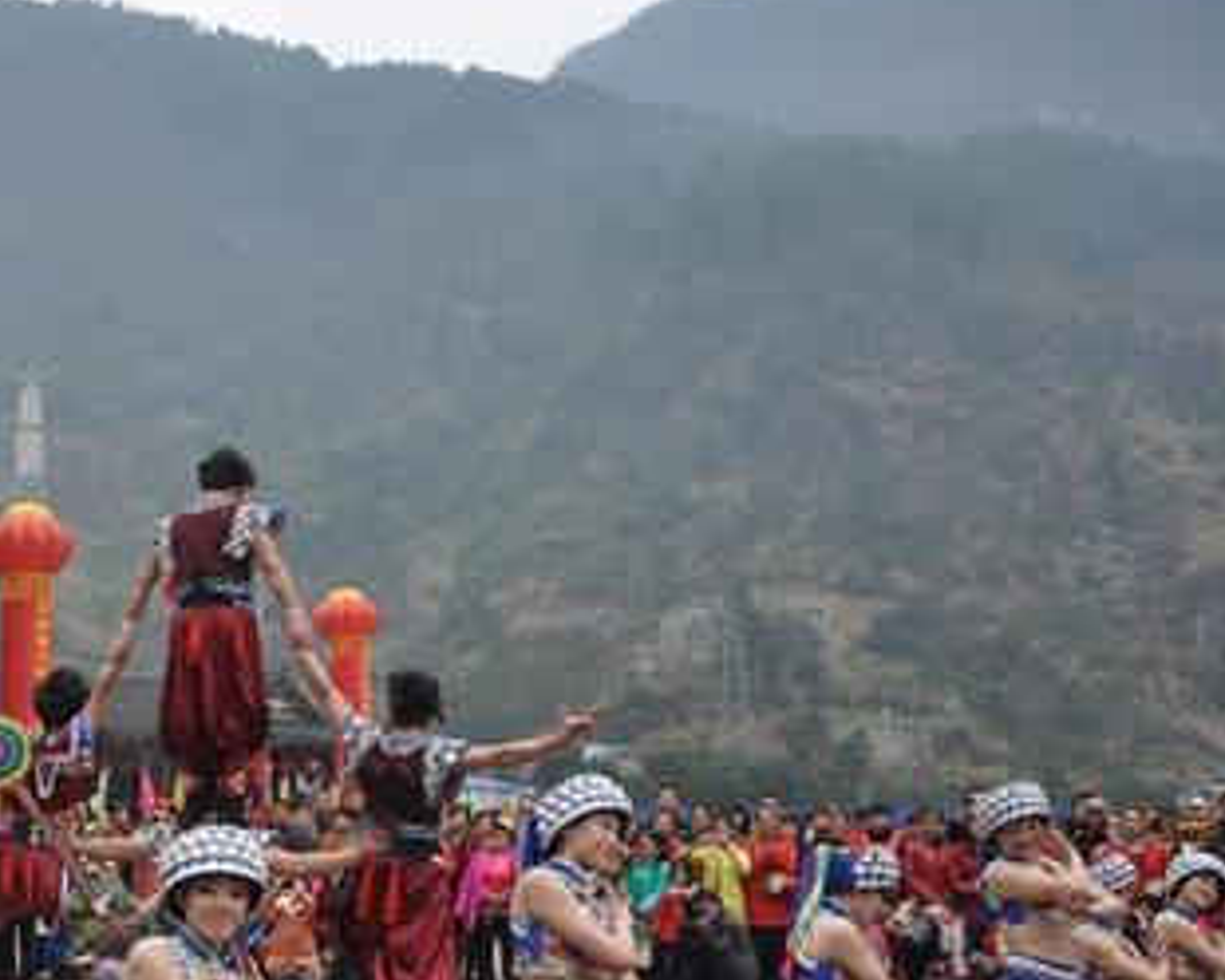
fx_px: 1777
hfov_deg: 35.6
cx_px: 107
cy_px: 670
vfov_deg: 30.6
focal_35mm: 49
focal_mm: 18
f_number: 3.5
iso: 200
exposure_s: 1/500
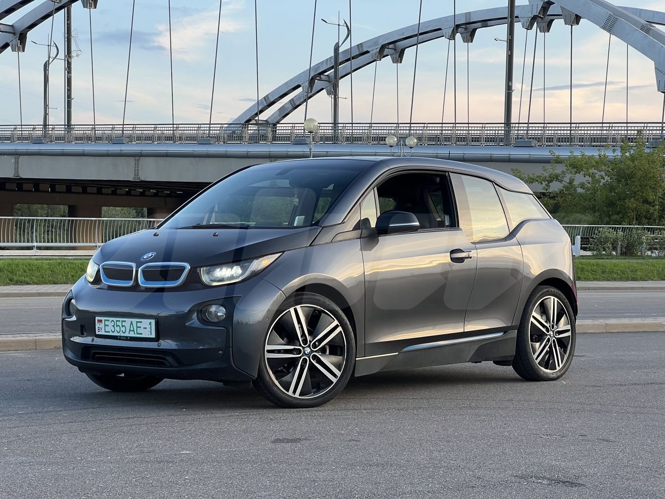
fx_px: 1479
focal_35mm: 77
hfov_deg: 25.3
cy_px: 250
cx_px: 332
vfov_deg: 19.1
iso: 40
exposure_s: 1/99
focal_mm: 9
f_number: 2.8
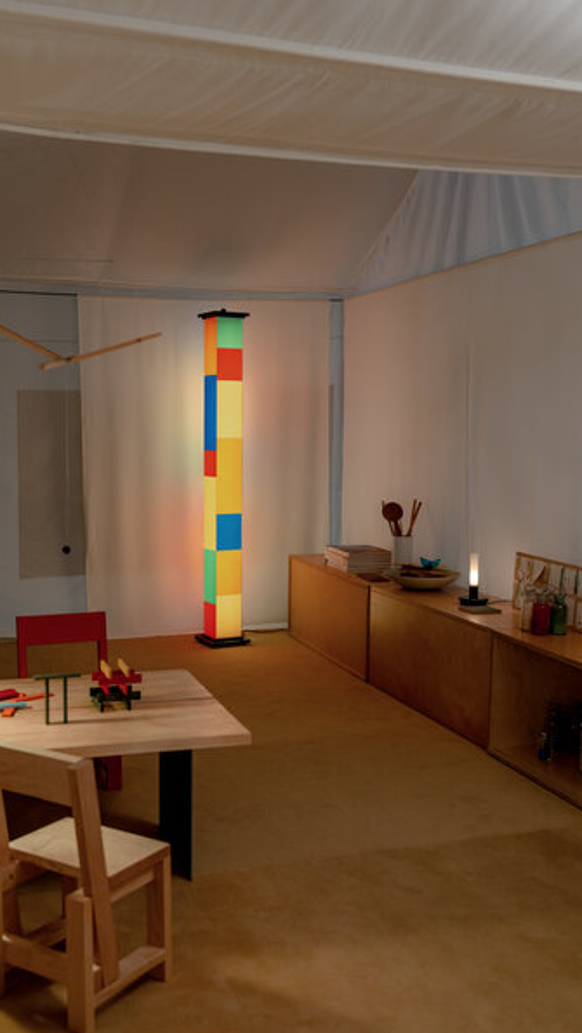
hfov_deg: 31.2
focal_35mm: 38
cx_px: 252
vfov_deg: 52.8
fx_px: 1042
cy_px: 517
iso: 500
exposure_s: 1/100
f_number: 4
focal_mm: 36
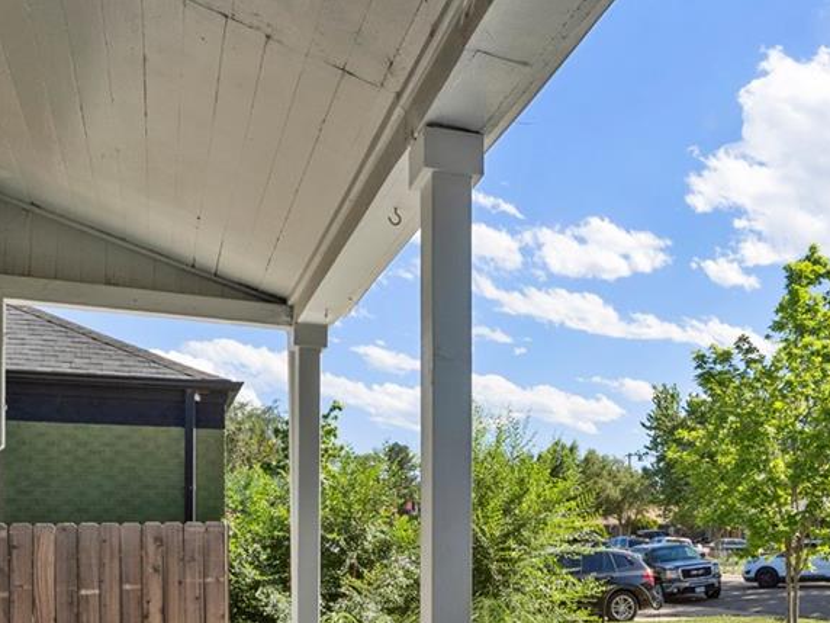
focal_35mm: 44
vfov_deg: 31.7
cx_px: 741
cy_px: 540
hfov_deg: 40.0
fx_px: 1050
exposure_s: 1/500
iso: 400
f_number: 9
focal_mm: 16.3
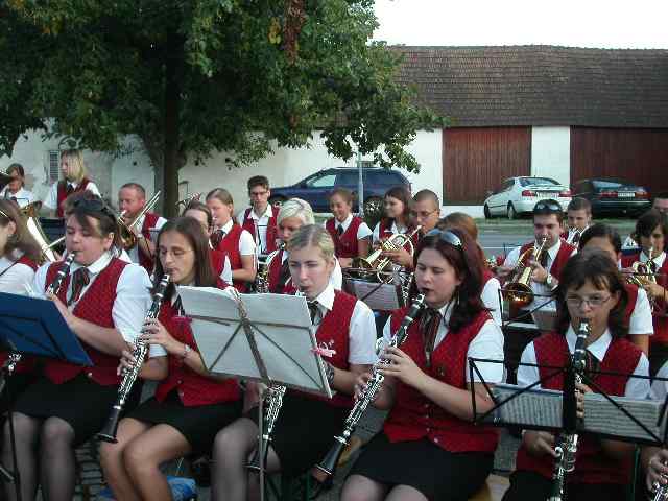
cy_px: 250
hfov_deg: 49.0
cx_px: 334
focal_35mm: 38
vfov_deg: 37.7
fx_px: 733
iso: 100
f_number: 3.5
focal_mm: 7.8
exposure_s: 1/60
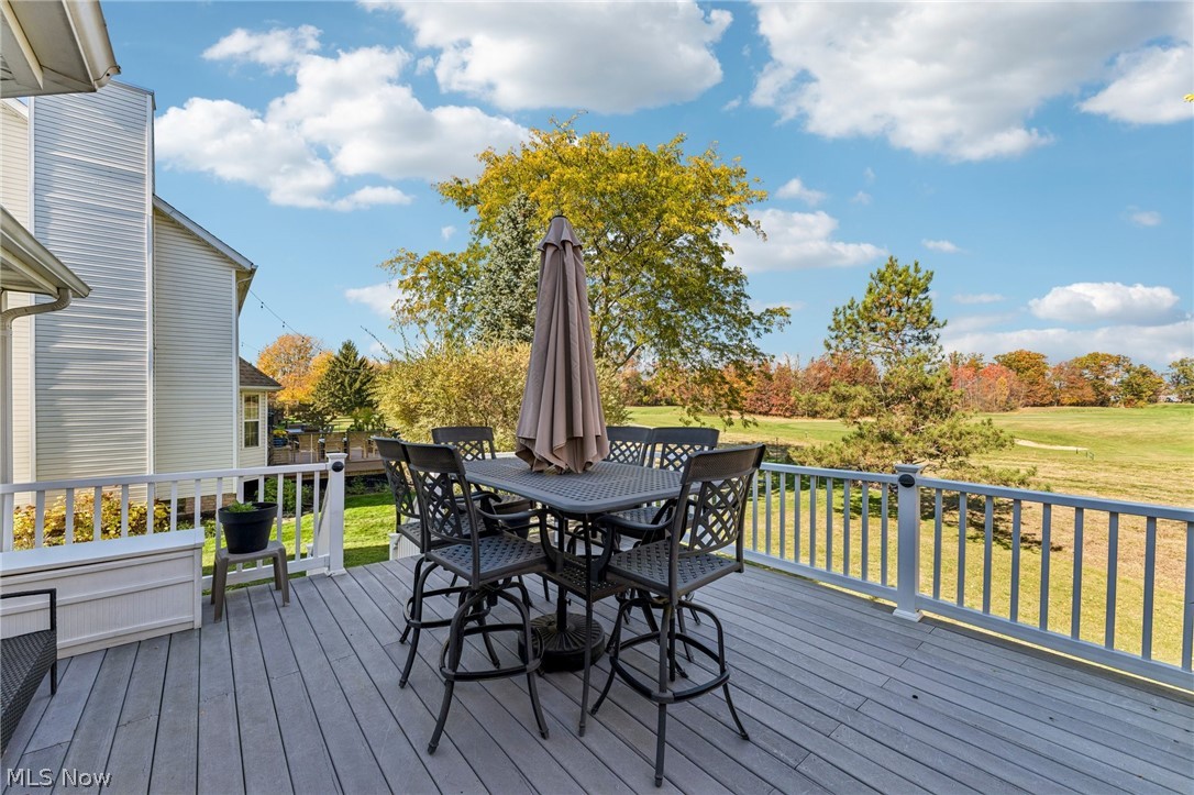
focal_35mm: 14
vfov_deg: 81.2
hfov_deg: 104.3
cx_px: 597
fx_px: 464
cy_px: 398
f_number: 8
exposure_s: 1/250
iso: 200
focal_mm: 14
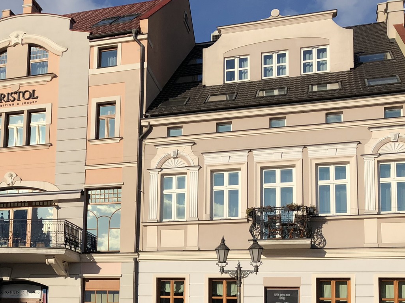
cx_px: 47
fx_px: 667
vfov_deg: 24.9
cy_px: 269
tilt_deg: +6.8
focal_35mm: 57
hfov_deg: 32.3
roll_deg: -1.6
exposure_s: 1/3472
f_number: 1.8
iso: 25
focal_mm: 3.99
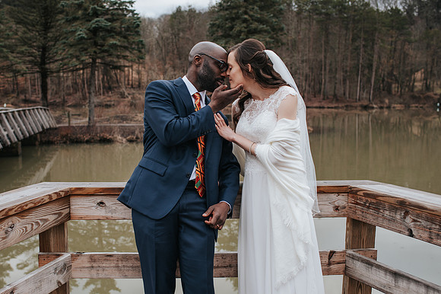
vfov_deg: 31.7
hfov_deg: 46.1
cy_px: 172
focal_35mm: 42
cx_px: 184
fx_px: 516
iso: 160
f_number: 3.2
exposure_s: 1/200
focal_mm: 35
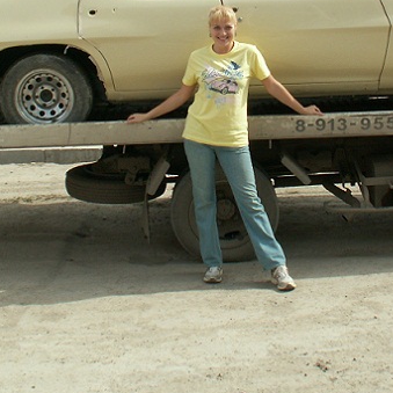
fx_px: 951
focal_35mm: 74
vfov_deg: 22.9
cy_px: 59
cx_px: 230
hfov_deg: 23.3
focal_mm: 5.86
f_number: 5.6
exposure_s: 1/160
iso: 50
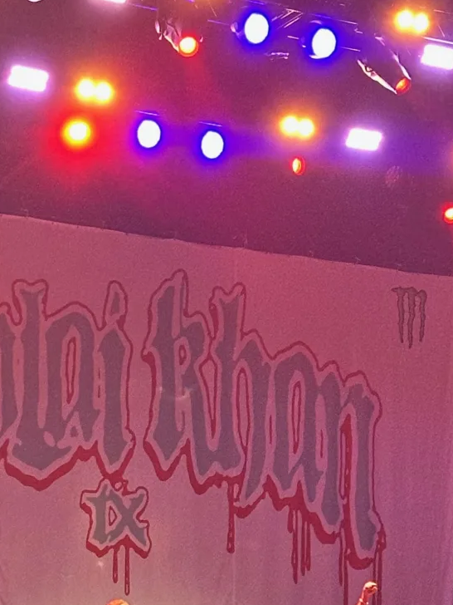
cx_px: 123
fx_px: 2356
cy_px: 571
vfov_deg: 14.4
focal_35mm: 135
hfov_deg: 11.0
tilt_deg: +5.1
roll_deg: -0.8
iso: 400
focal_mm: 6.86
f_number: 1.78
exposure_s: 1/40
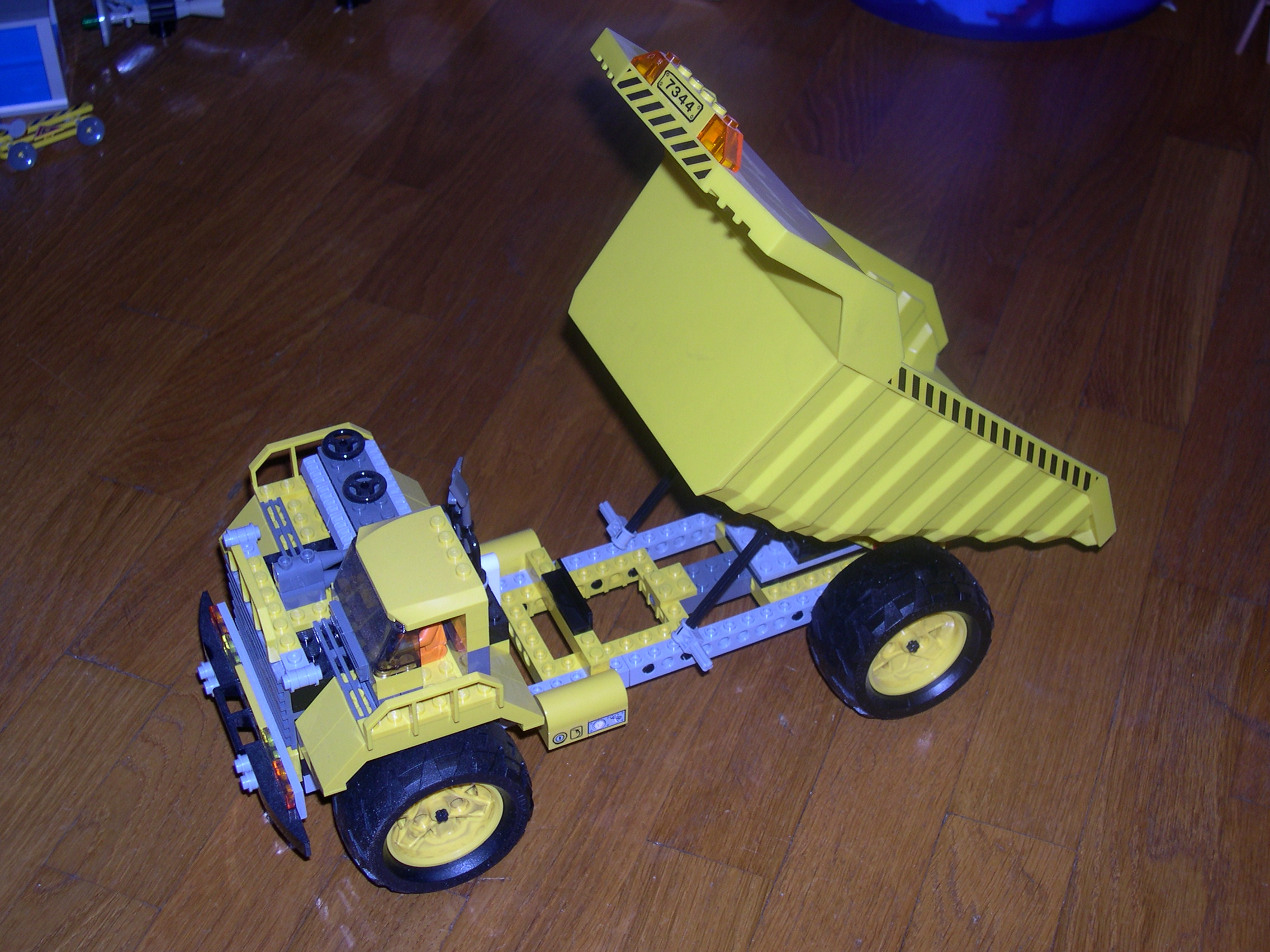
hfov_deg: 36.8
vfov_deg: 28.0
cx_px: 635
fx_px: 1908
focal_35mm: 52
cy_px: 476
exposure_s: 1/60
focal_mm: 11.1
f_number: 3.2
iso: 100
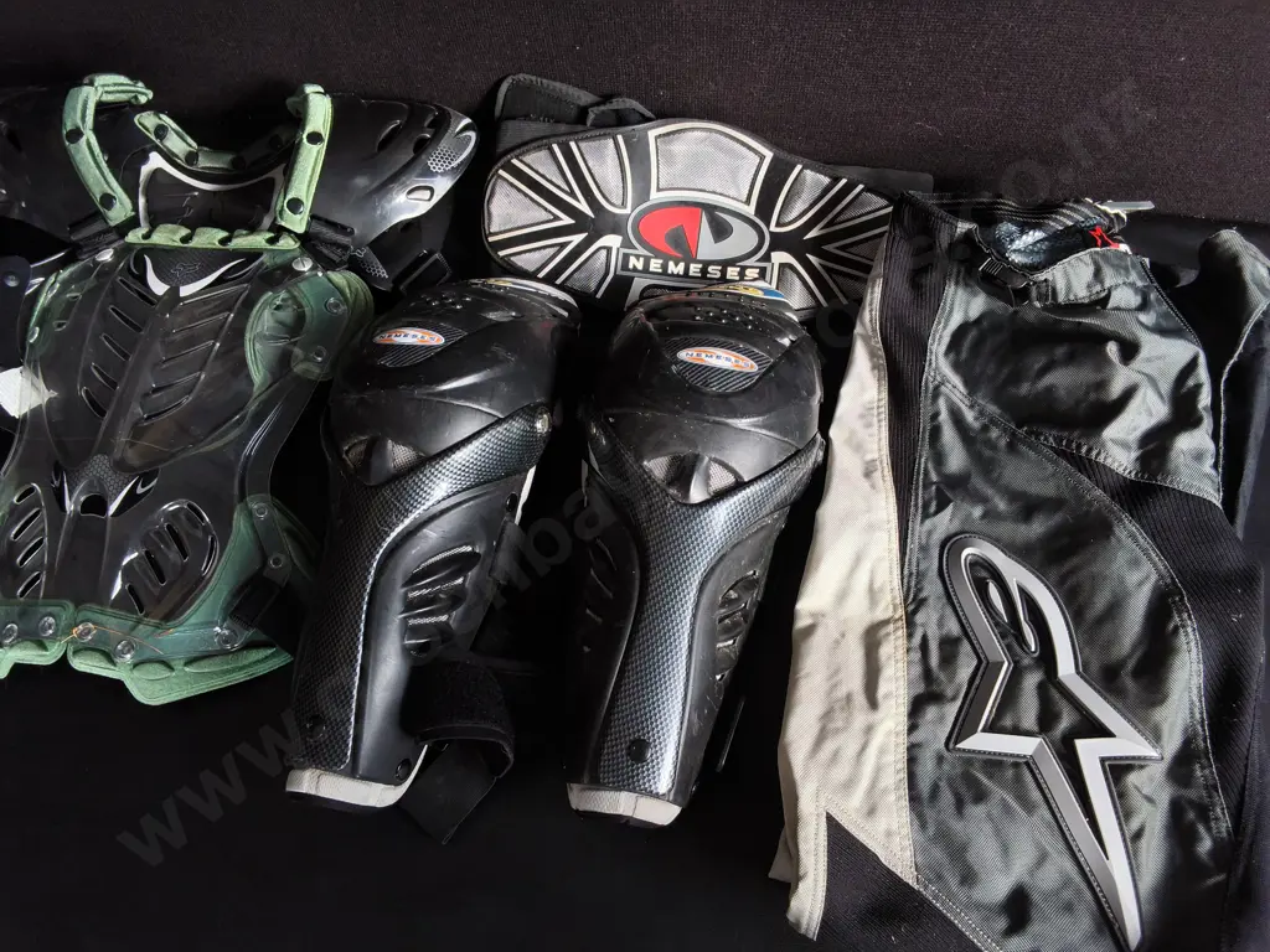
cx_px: 635
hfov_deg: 65.3
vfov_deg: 51.4
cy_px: 476
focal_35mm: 27
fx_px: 991
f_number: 2
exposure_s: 1/120
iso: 40
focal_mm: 2.87
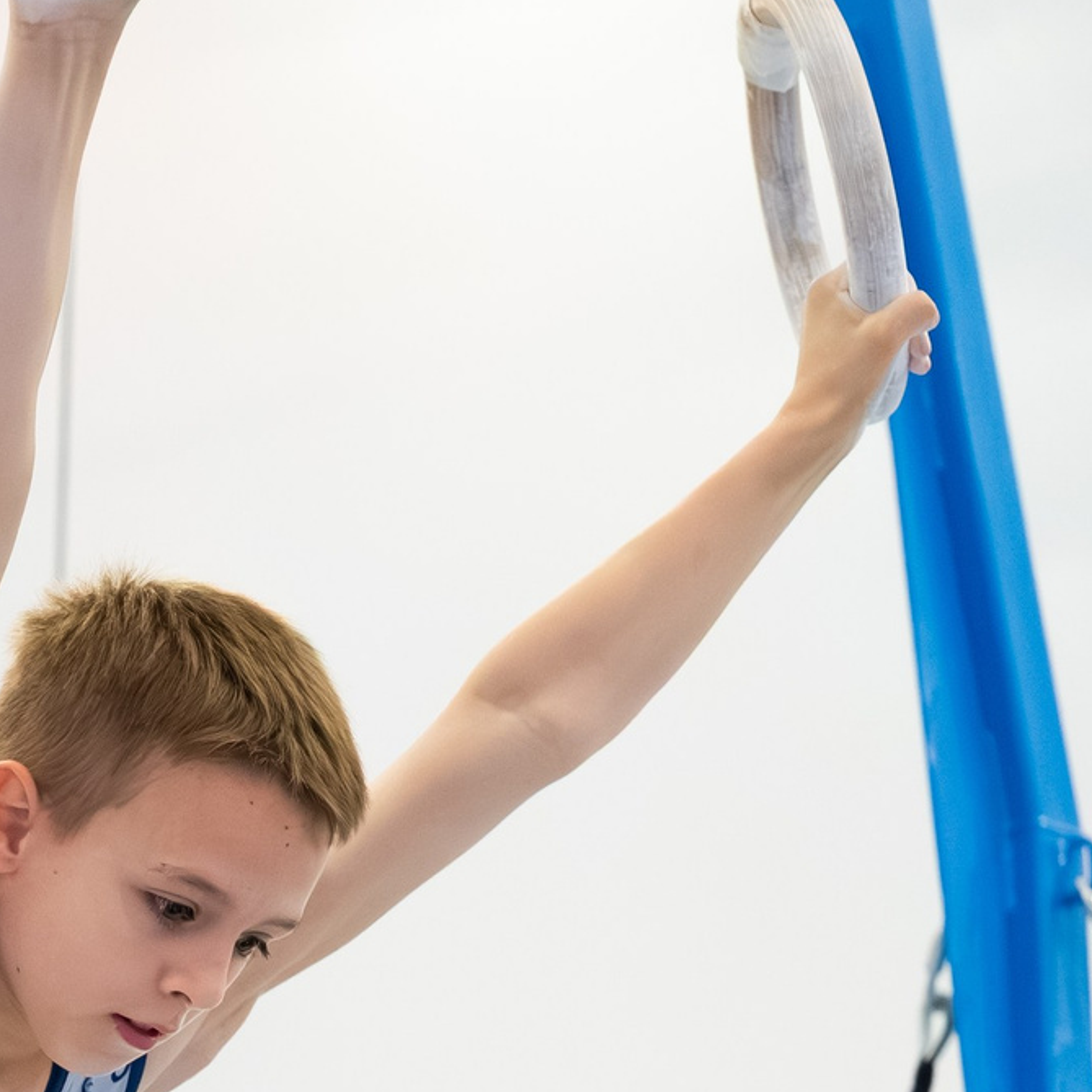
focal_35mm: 252
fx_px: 8994
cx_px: -632
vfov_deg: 6.9
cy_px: 1139
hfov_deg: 6.8
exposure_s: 1/800
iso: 6400
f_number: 2.8
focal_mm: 70
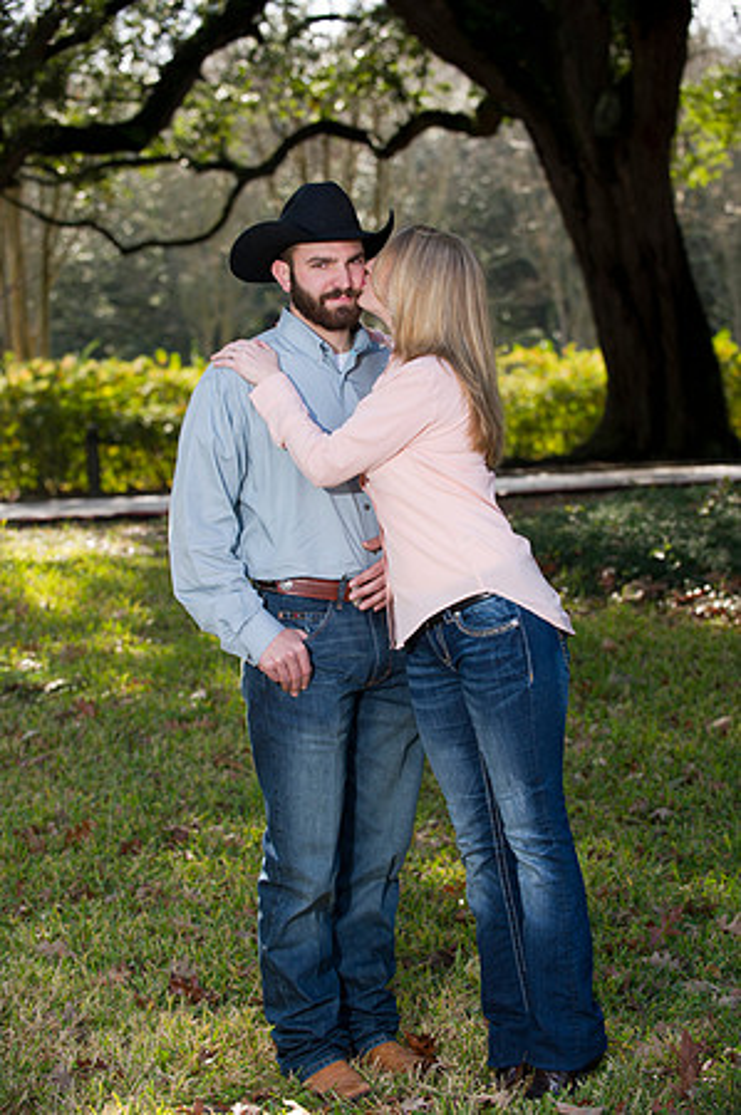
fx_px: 2661
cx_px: 370
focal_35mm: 86
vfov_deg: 23.7
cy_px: 558
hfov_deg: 15.9
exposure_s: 1/250
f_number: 3.5
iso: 250
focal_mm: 86
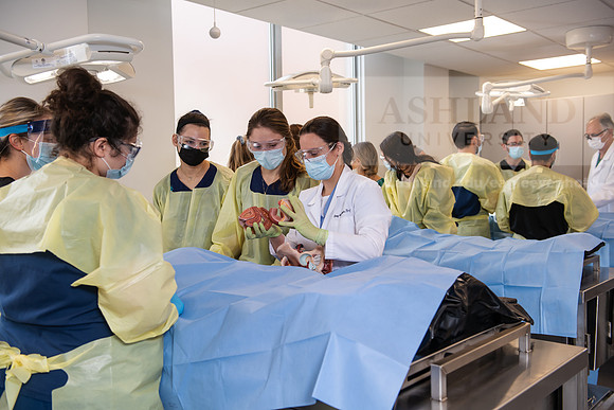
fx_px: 614
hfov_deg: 53.1
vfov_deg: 36.9
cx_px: 307
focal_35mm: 36
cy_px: 205
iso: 500
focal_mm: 36
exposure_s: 1/200
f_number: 4
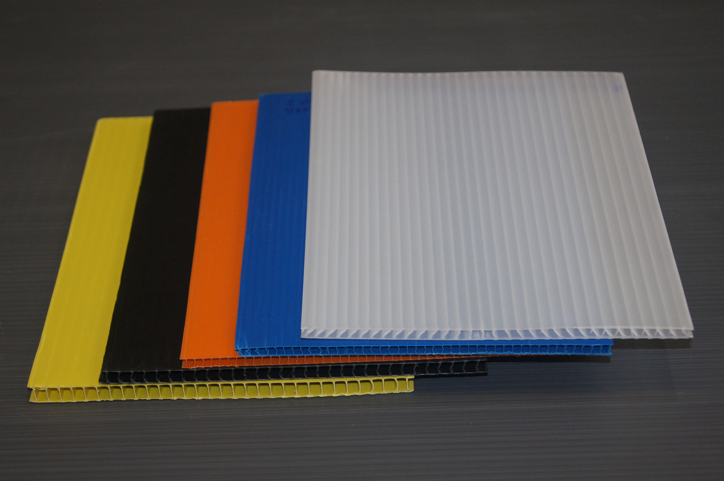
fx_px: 1657
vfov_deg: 16.5
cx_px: 362
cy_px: 240
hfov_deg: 24.6
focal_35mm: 82
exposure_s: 1/100
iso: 800
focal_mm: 55
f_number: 5.6
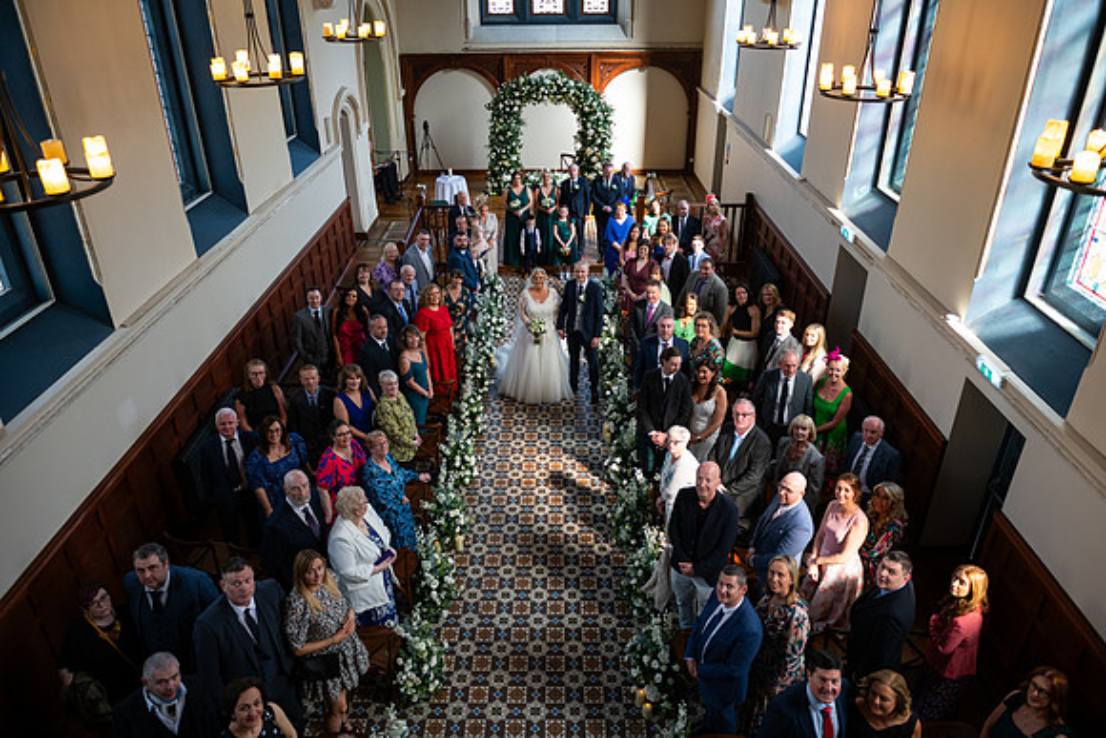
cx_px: 553
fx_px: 737
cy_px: 369
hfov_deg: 73.7
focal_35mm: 24
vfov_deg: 53.2
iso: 500
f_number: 3.5
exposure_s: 1/160
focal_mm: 24
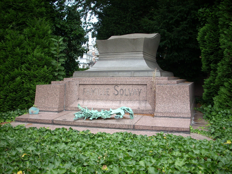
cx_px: 116
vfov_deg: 38.7
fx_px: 248
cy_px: 87
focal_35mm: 37
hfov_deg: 50.1
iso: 64
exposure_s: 1/65.4
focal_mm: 6.2
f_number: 2.8
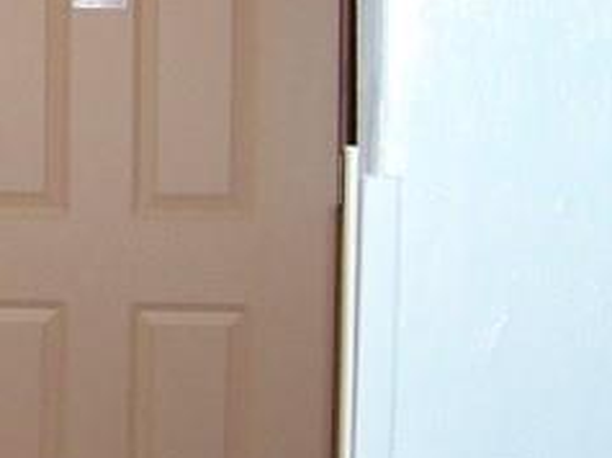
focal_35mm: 155
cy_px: 59
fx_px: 2738
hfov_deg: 11.5
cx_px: -620
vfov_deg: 9.5
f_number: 2.8
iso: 200
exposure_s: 1/30
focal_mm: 5.85
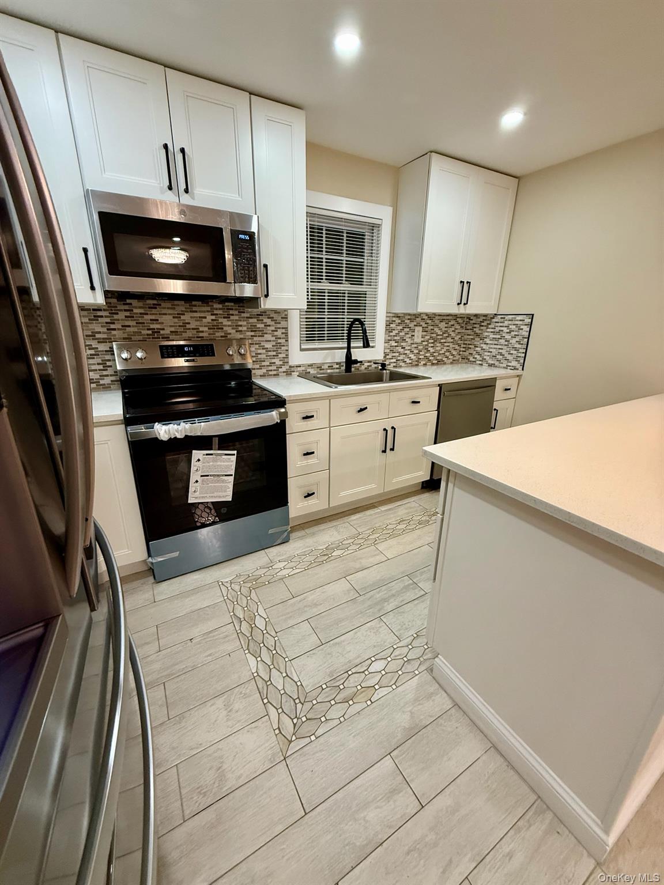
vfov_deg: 102.1
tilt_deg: -19.3
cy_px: 442
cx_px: 332
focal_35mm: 14
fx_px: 358
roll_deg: -0.7
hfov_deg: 85.7
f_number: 2.2
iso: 250
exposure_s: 1/120
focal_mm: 2.22
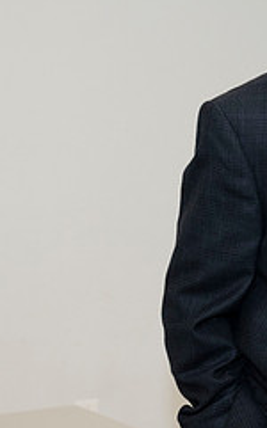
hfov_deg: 8.3
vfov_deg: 13.9
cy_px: 157
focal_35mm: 150
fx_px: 1752
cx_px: 531
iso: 800
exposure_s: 1/80
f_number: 5.6
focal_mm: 47
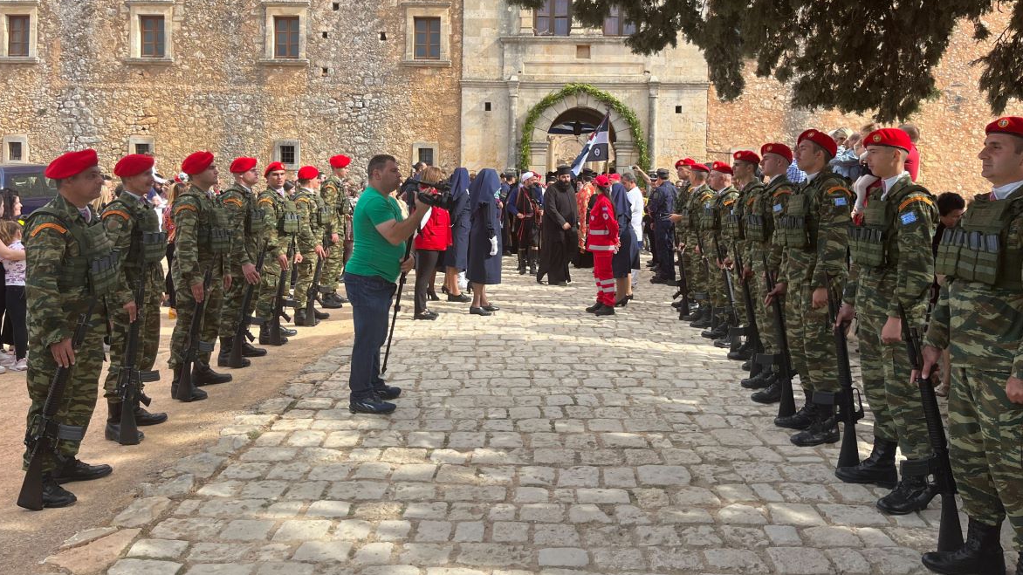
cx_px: 514
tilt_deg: +0.3
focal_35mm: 29
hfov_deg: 66.1
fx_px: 787
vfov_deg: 39.8
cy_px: 203
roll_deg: -0.1
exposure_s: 1/1325
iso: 50
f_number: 1.6
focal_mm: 5.1
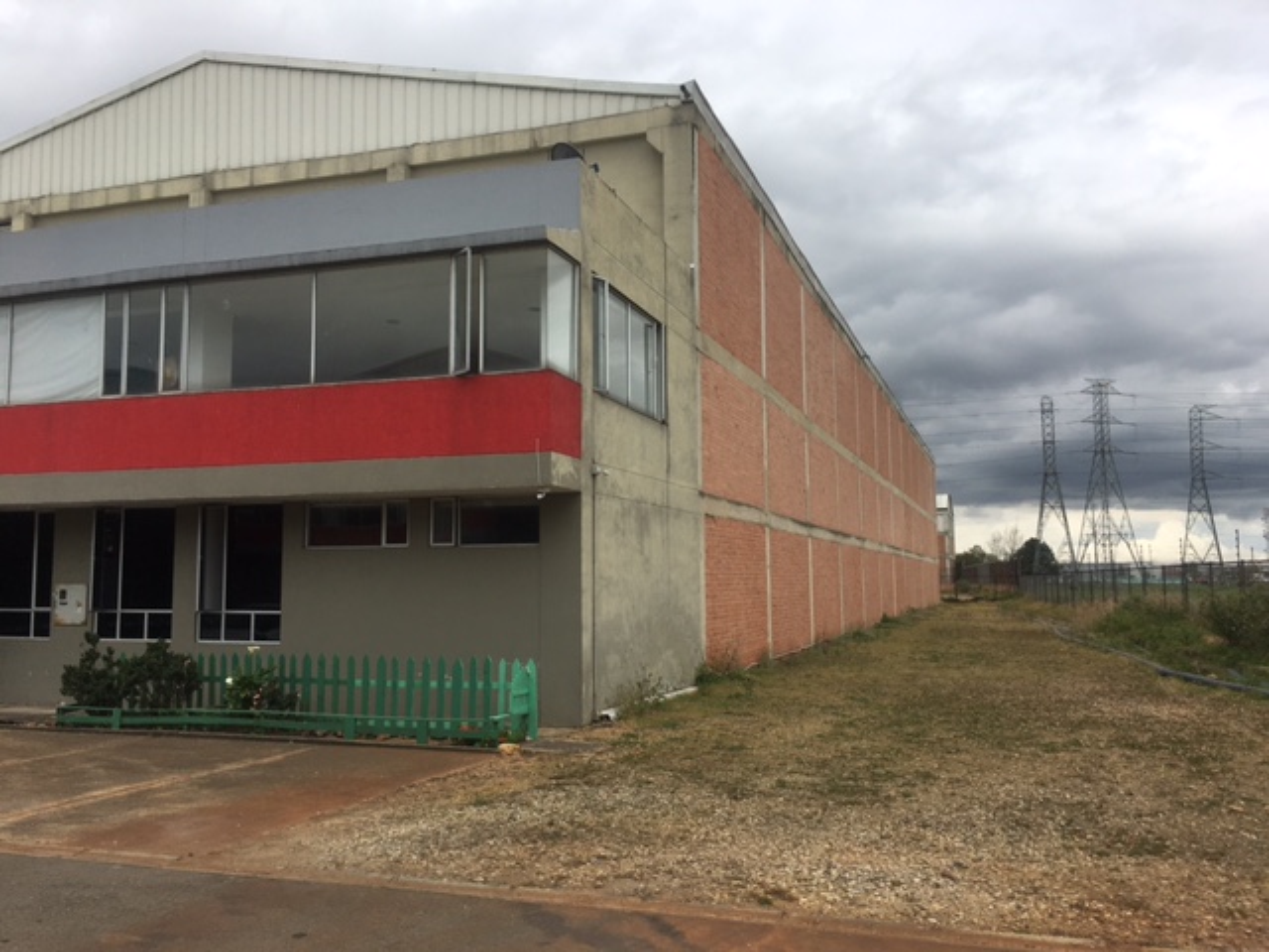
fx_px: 1063
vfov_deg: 48.2
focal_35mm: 29
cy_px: 476
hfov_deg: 61.7
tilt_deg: +8.6
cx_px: 634
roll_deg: +1.1
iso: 25
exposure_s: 1/2849
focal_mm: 4.15
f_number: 2.2
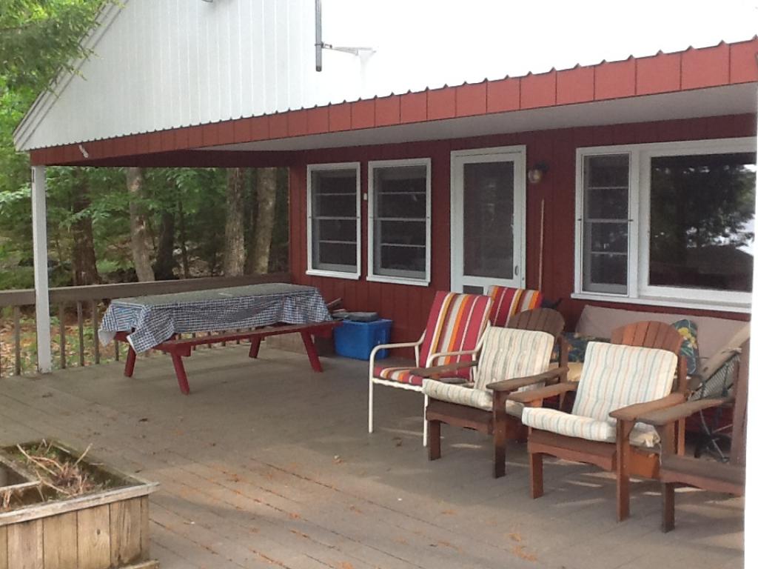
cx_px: 379
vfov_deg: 32.9
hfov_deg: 42.9
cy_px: 284
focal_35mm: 44
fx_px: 963
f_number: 2.4
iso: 50
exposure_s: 1/40
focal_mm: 2.03
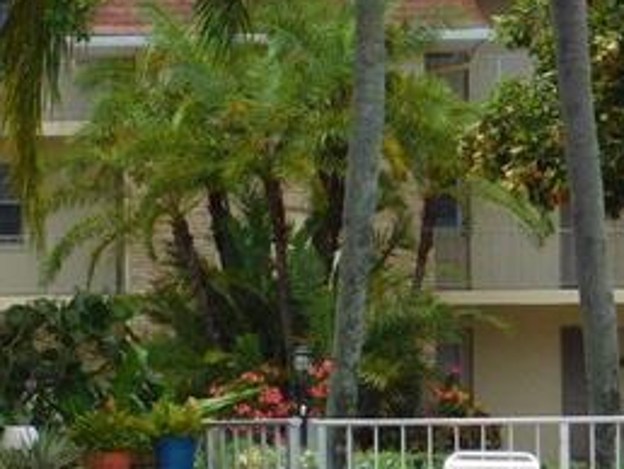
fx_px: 5720
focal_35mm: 317
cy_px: 411
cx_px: 151
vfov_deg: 4.7
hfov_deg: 6.2
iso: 125
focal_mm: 14.2
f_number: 4.4
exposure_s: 1/640
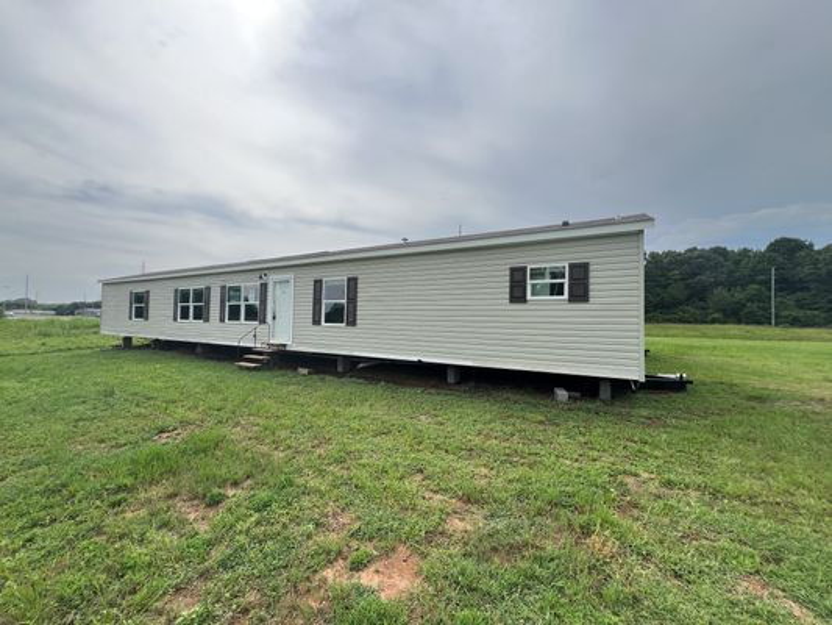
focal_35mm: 13
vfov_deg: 89.9
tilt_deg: -0.4
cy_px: 312
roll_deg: -1.4
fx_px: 313
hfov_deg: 106.2
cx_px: 416
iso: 32
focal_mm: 1.57
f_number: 1.8
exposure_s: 1/821
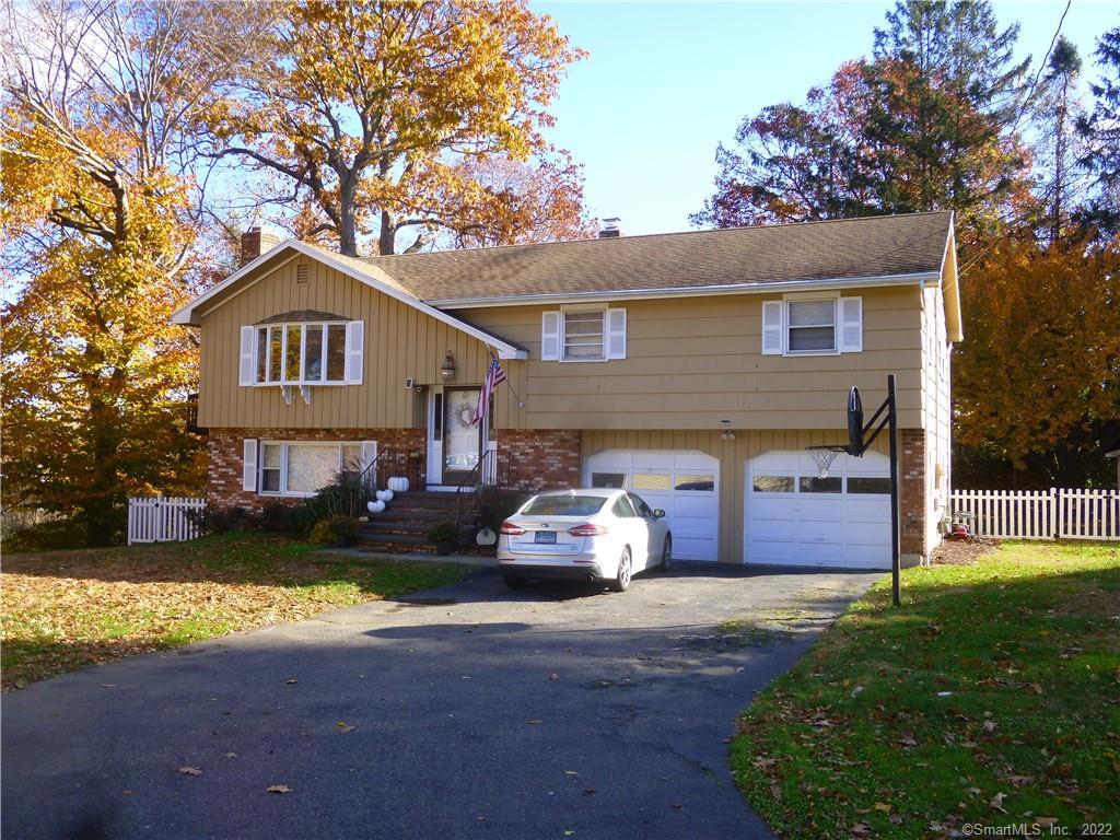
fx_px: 1003
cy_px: 420
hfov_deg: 58.4
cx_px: 560
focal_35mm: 31
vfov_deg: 45.4
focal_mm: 5.6
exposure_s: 1/200
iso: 100
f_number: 3.4
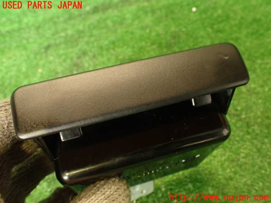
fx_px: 235
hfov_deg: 60.0
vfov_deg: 46.8
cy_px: 102
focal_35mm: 30
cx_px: 136
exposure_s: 1/30
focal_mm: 5.4
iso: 400
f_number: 2.3
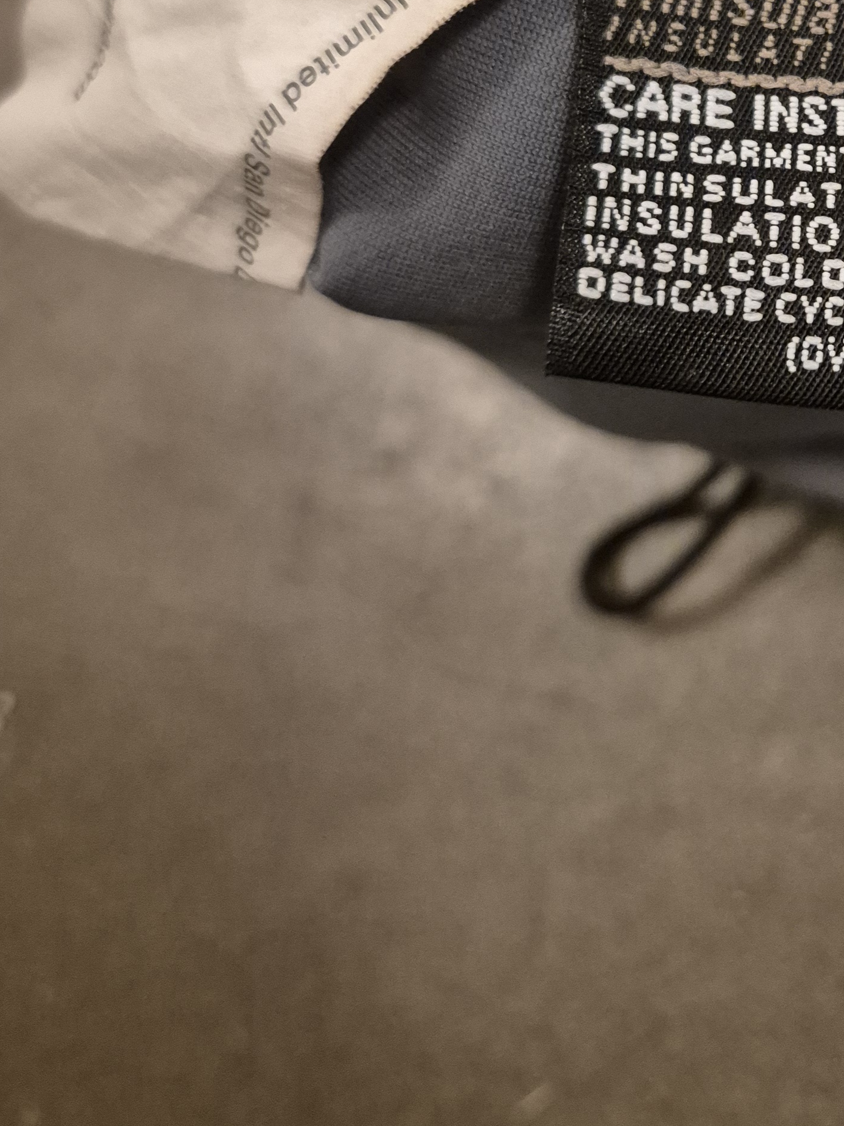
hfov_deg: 27.7
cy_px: 183
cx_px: 869
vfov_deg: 37.2
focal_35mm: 49
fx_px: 1593
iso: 2000
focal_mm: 5.4
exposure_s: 1/50
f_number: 1.8
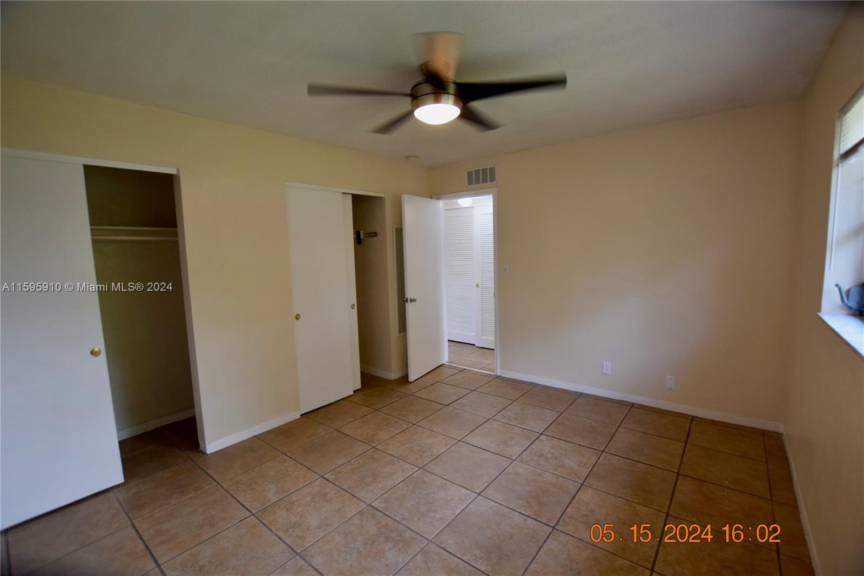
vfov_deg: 77.3
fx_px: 360
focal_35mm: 15
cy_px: 288
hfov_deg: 100.4
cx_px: 432
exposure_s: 1/60
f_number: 4
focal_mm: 10
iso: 450
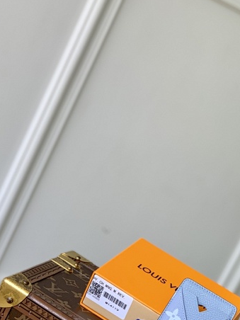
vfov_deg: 21.2
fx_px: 850
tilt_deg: -13.7
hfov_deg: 16.0
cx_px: 175
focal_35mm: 92
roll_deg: -28.4
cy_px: 230
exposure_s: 1/122
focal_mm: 6
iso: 20
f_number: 2.4
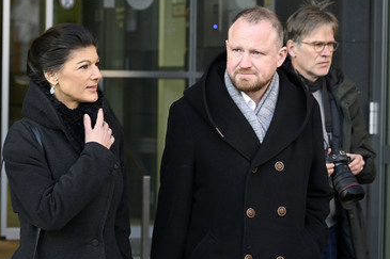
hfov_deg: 16.3
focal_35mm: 126
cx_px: 168
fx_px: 1364
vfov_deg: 10.9
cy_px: 131
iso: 2000
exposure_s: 1/320
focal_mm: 102
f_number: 5
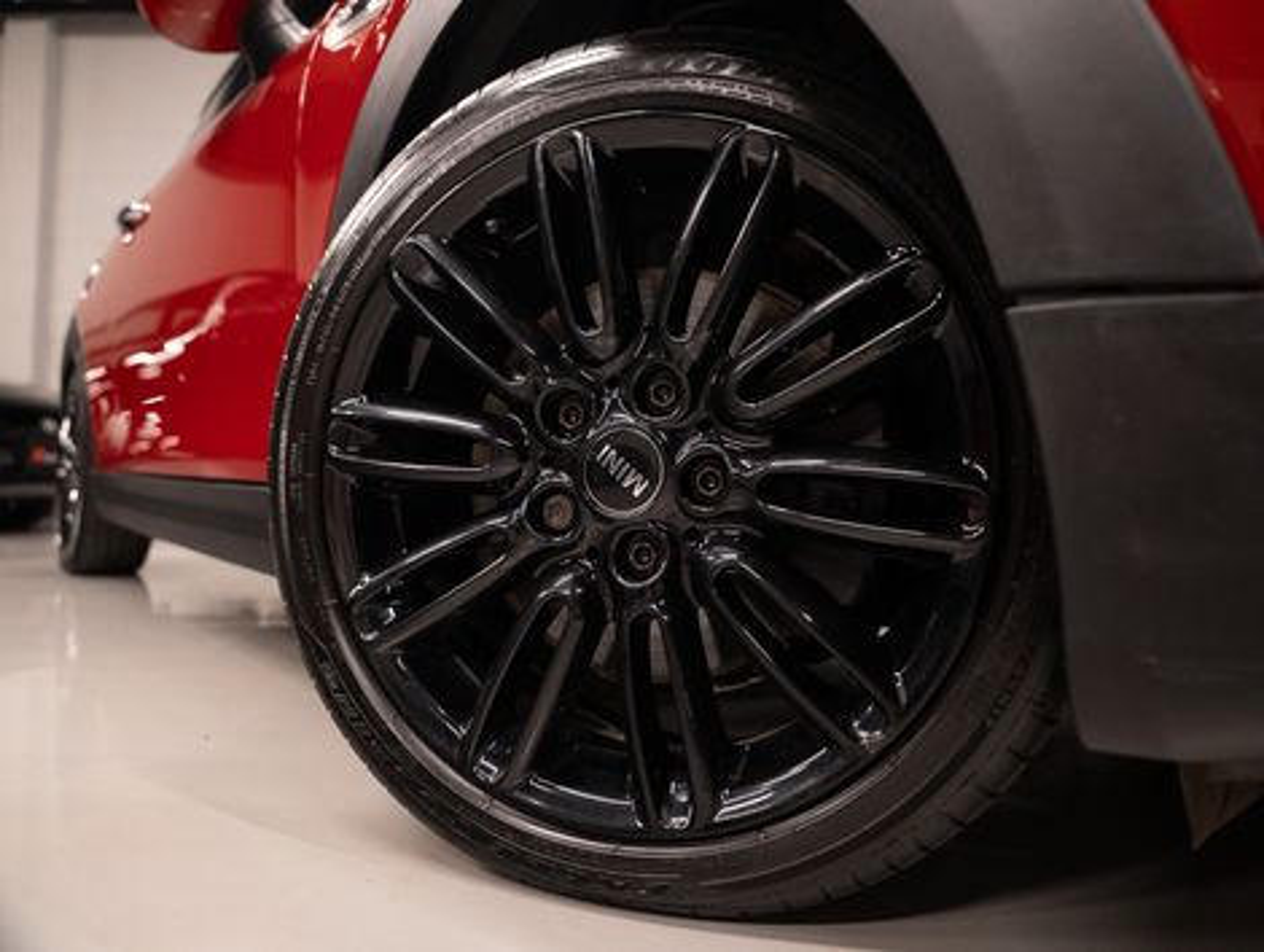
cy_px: 476
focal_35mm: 26
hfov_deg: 67.3
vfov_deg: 53.2
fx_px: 950
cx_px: 645
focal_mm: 24
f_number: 3.2
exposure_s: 1/100
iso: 4000
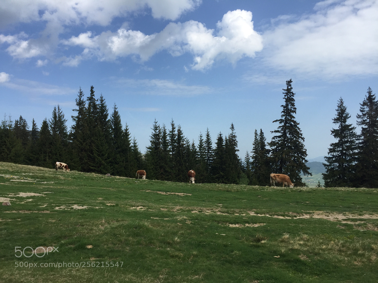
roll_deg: +0.3
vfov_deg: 48.2
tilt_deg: +1.5
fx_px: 317
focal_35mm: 29
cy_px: 142
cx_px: 189
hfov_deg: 61.7
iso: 32
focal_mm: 4.15
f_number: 2.2
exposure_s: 1/1647
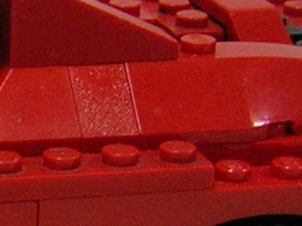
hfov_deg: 8.3
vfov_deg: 6.6
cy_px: 362
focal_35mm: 221
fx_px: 1925
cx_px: -384
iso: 100
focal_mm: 5.7
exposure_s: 1/4.3
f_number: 2.9
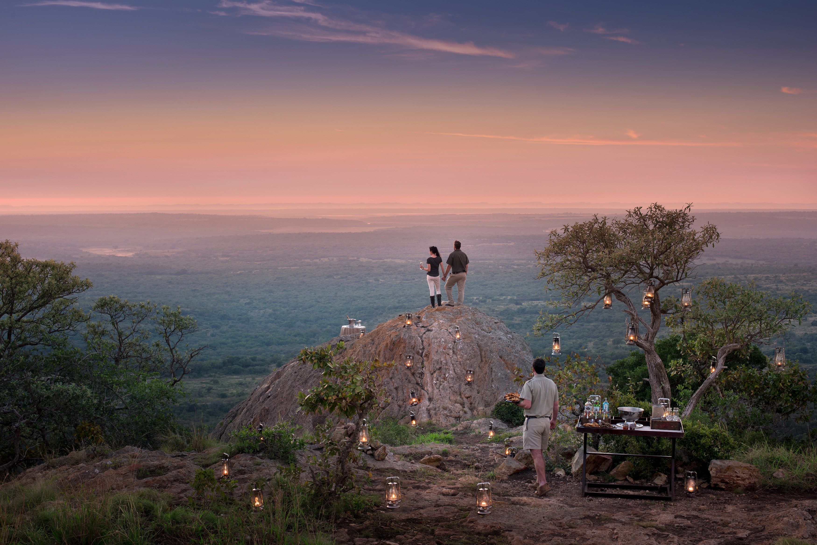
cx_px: 408
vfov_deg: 27.0
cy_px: 272
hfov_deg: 39.6
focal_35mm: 50
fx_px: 1135
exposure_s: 1/8
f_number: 9.5
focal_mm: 50
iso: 200
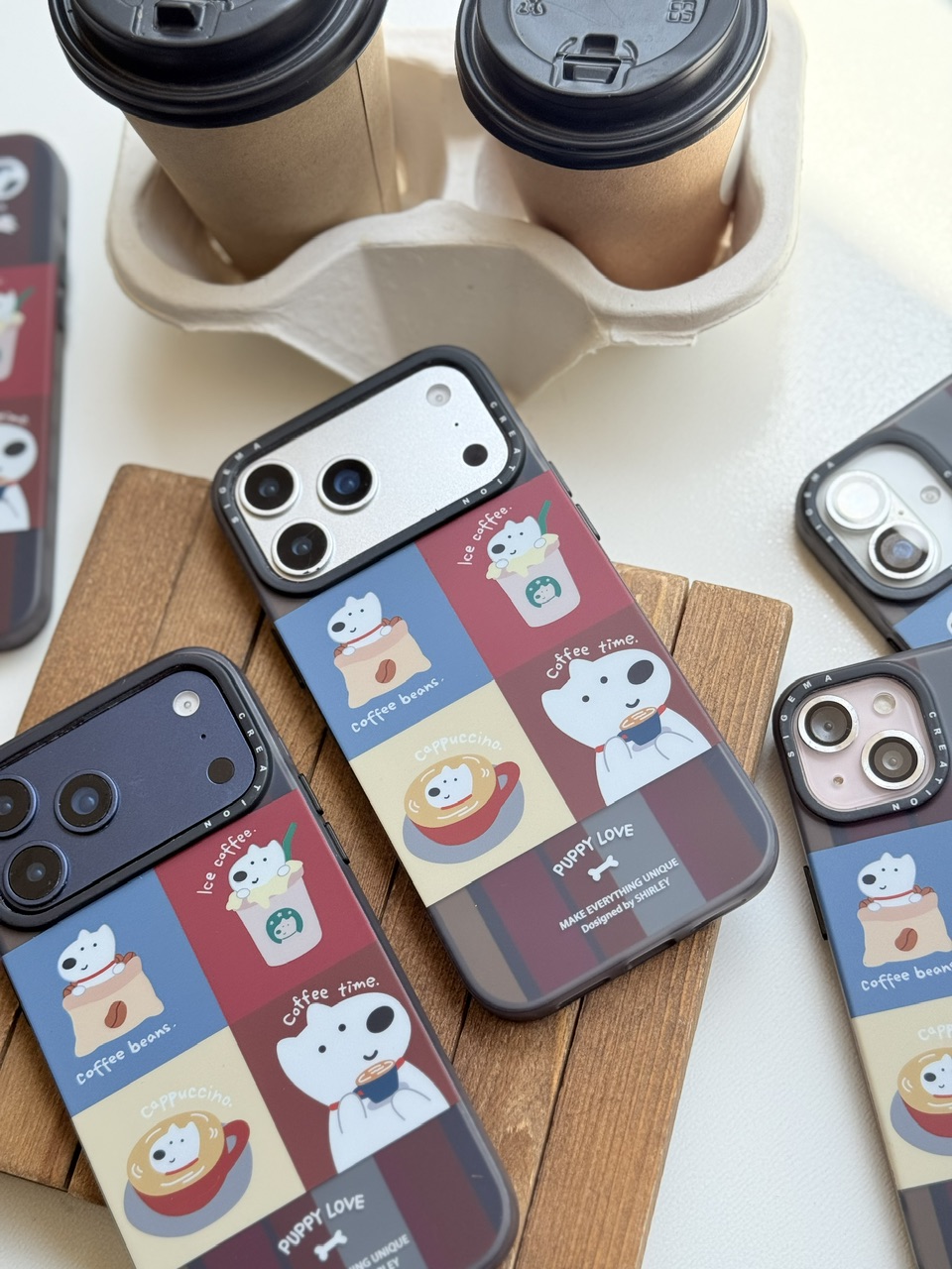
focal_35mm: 48
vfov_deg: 39.7
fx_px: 1760
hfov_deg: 30.3
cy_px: 634
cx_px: 476
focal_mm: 6.76
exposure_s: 1/1377
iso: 64
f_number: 1.78
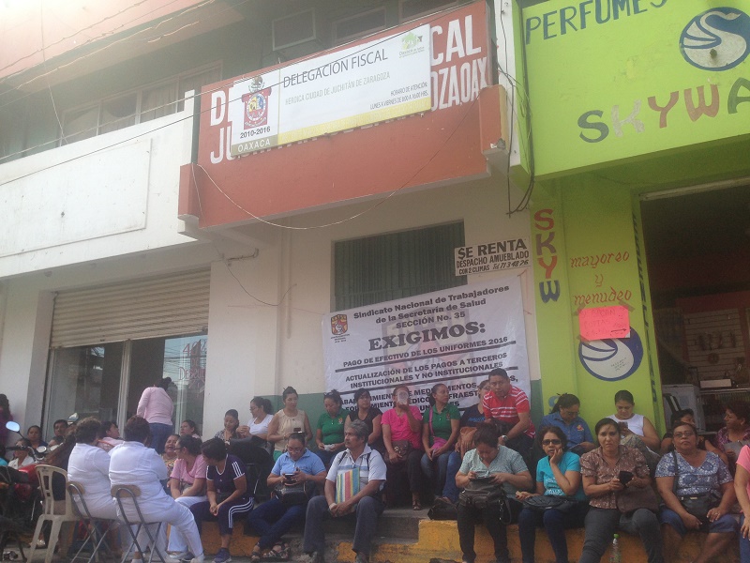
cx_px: 375
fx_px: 715
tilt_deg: +15.9
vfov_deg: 42.9
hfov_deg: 55.4
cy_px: 282
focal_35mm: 33
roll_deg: -1.0
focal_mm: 4.12
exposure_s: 1/339
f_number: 2.4
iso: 50
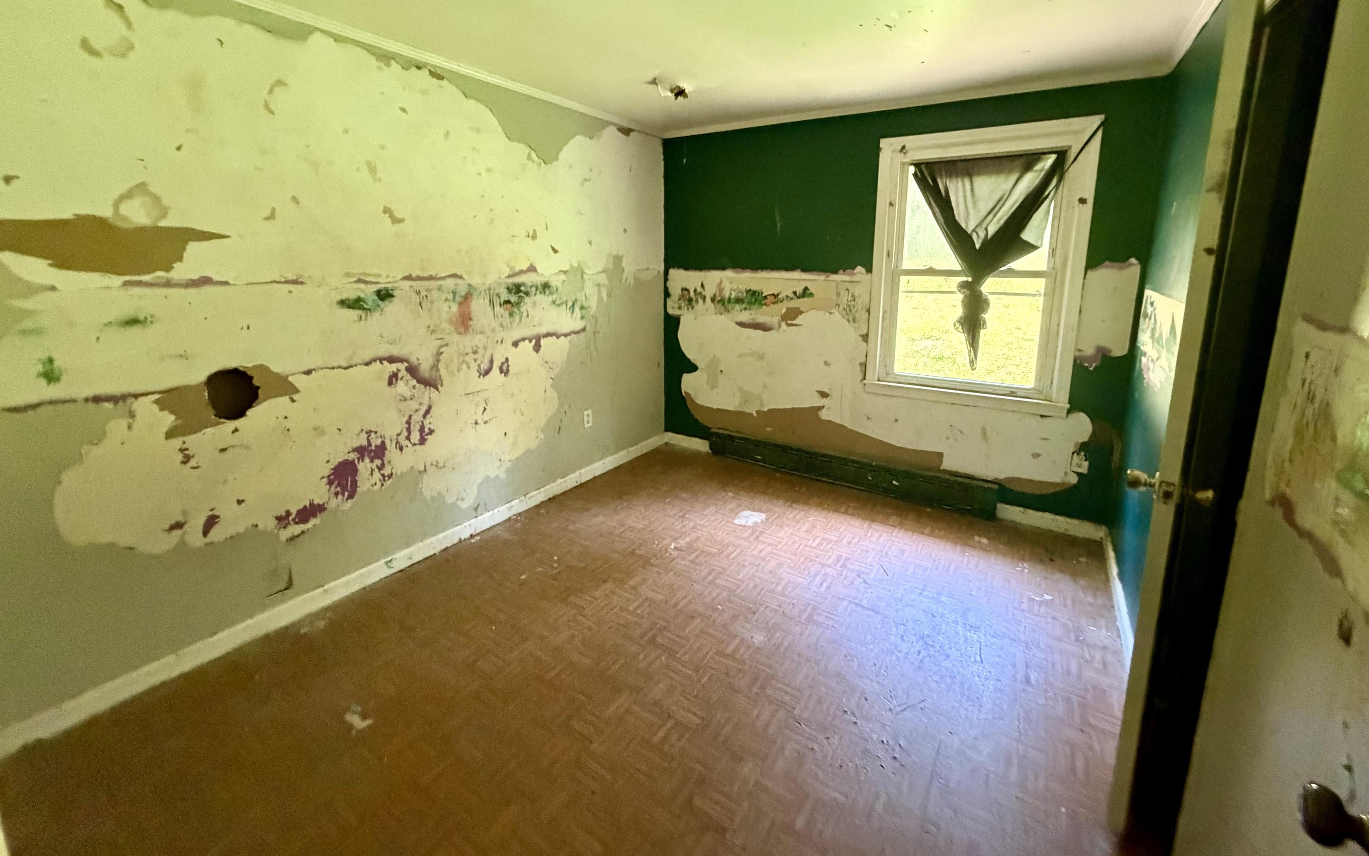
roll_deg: +0.4
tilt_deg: -9.9
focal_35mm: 15
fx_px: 560
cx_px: 686
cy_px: 352
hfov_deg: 101.5
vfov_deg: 74.2
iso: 640
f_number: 2.2
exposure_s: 1/60
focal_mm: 2.22
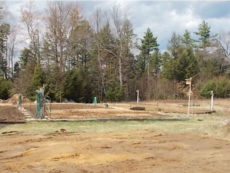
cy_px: 86
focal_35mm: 50
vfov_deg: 29.1
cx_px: 115
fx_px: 332
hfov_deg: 38.2
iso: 80
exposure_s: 1/320
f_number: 4.5
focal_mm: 9
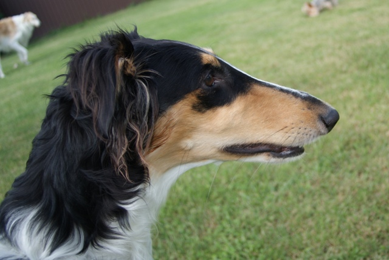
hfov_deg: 57.2
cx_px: 194
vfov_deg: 40.0
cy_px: 130
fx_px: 357
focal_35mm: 33
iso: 100
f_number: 4.5
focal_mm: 22
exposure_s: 1/160
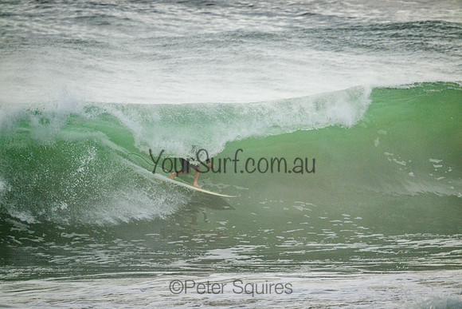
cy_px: 154
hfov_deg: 2.6
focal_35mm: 800
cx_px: 231
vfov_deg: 1.7
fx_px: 10269
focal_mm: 800
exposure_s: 1/2500
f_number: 11
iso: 2000
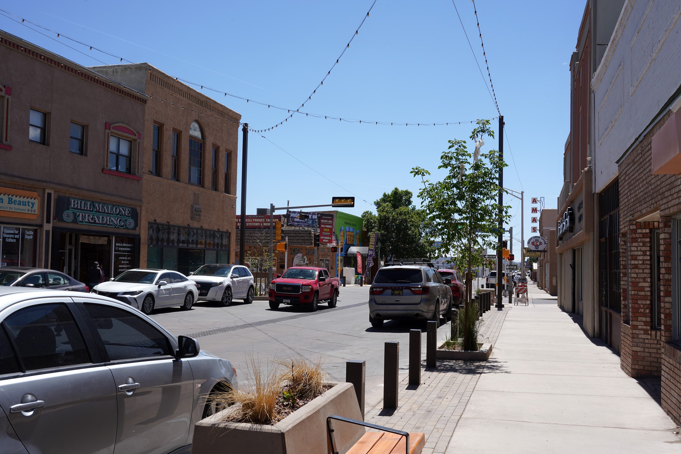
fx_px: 700
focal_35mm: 37
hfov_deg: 51.9
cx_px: 340
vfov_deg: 36.0
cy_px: 227
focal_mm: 37
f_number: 16
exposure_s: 1/100
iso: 100
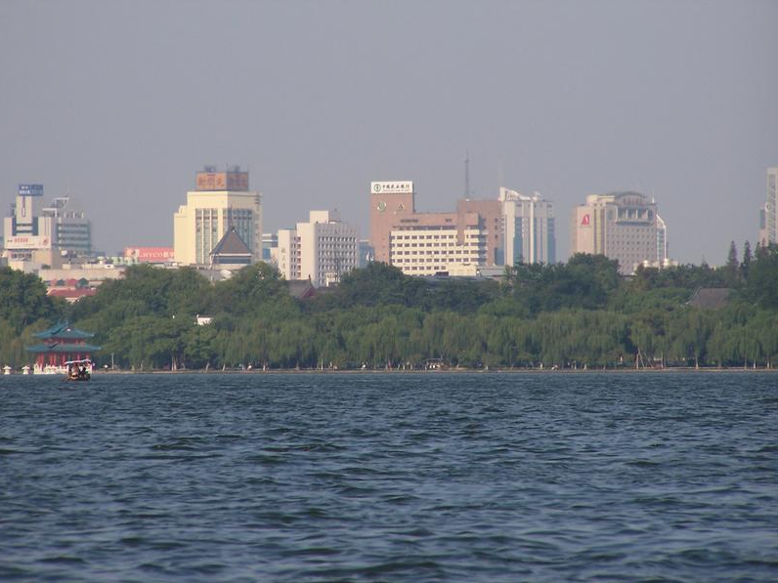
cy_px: 292
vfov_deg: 4.0
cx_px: 388
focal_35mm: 369
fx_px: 8293
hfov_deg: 5.4
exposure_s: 1/350
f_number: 5
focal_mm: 60.8
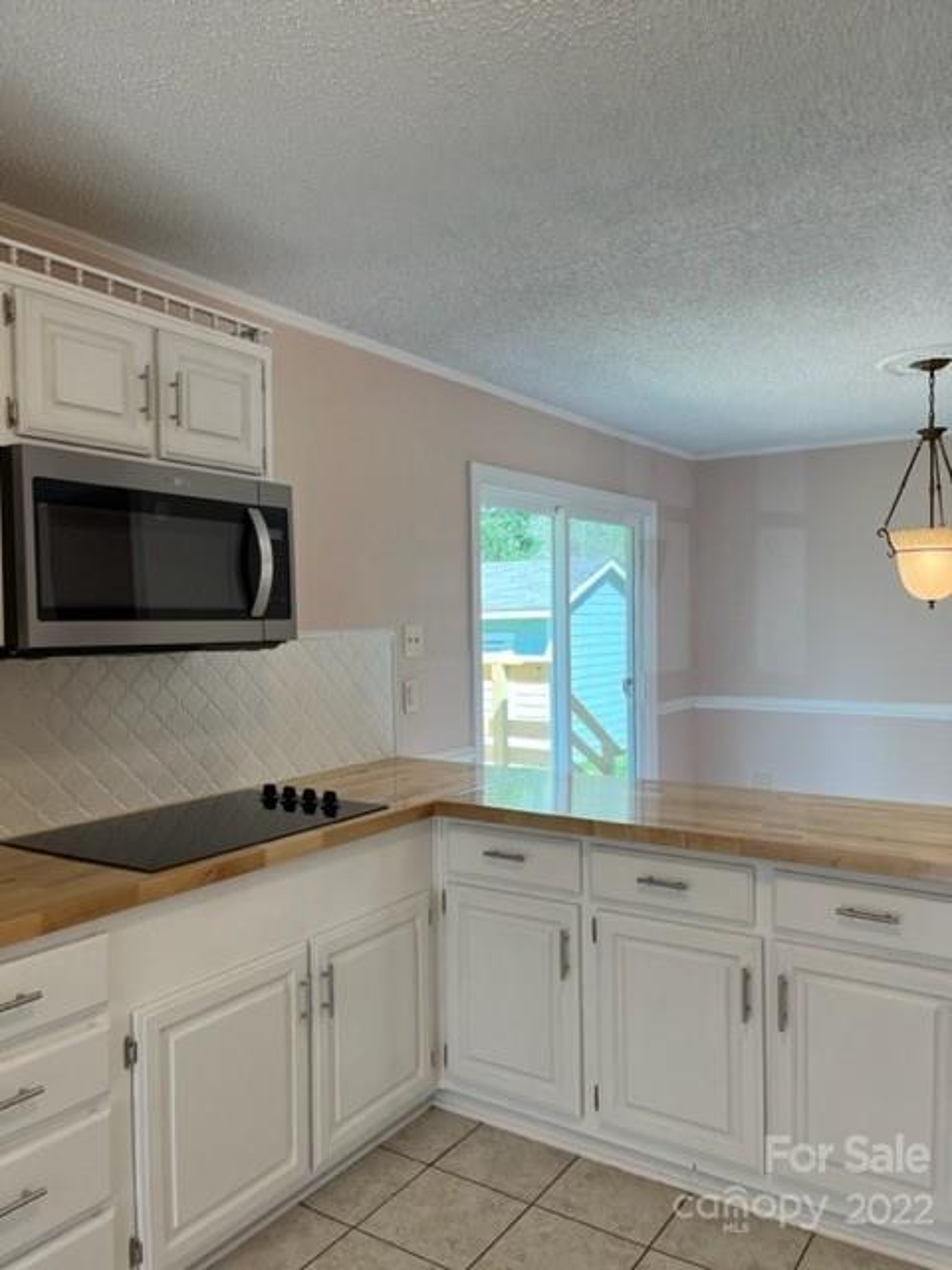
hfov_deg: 53.1
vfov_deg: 67.3
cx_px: 476
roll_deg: +1.0
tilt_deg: +1.2
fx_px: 953
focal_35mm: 26
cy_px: 635
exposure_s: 1/144
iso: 64
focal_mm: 5.1
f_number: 1.6
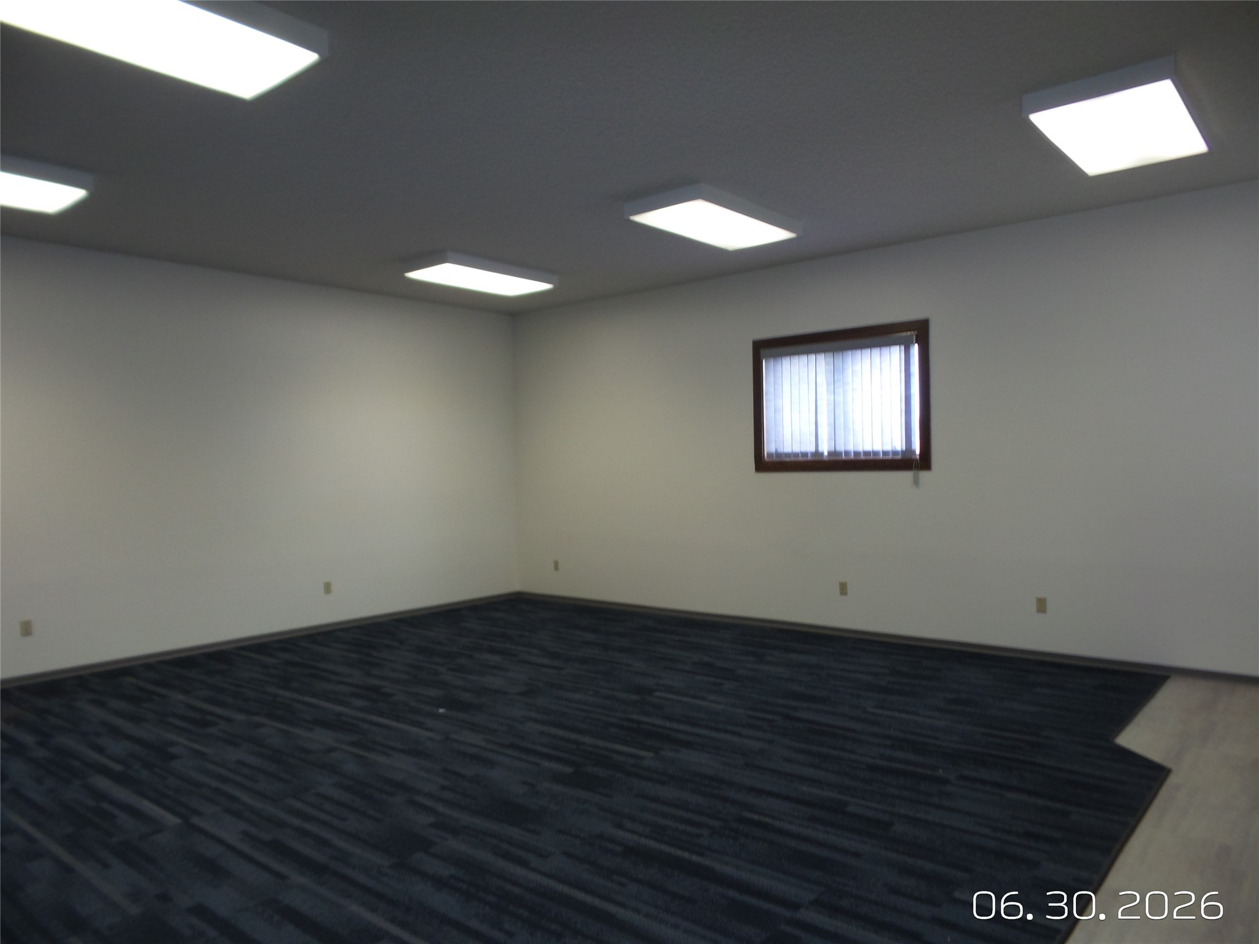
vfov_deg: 58.9
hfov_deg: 73.9
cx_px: 630
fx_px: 837
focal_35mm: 23
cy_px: 472
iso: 125
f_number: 2.8
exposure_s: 1/30
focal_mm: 4.1
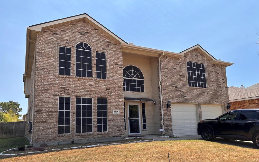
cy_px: 97
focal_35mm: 28
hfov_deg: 66.5
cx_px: 128
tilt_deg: +8.0
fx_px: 198
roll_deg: +1.6
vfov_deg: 44.3
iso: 50
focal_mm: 5.96
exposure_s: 1/2639
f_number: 1.6
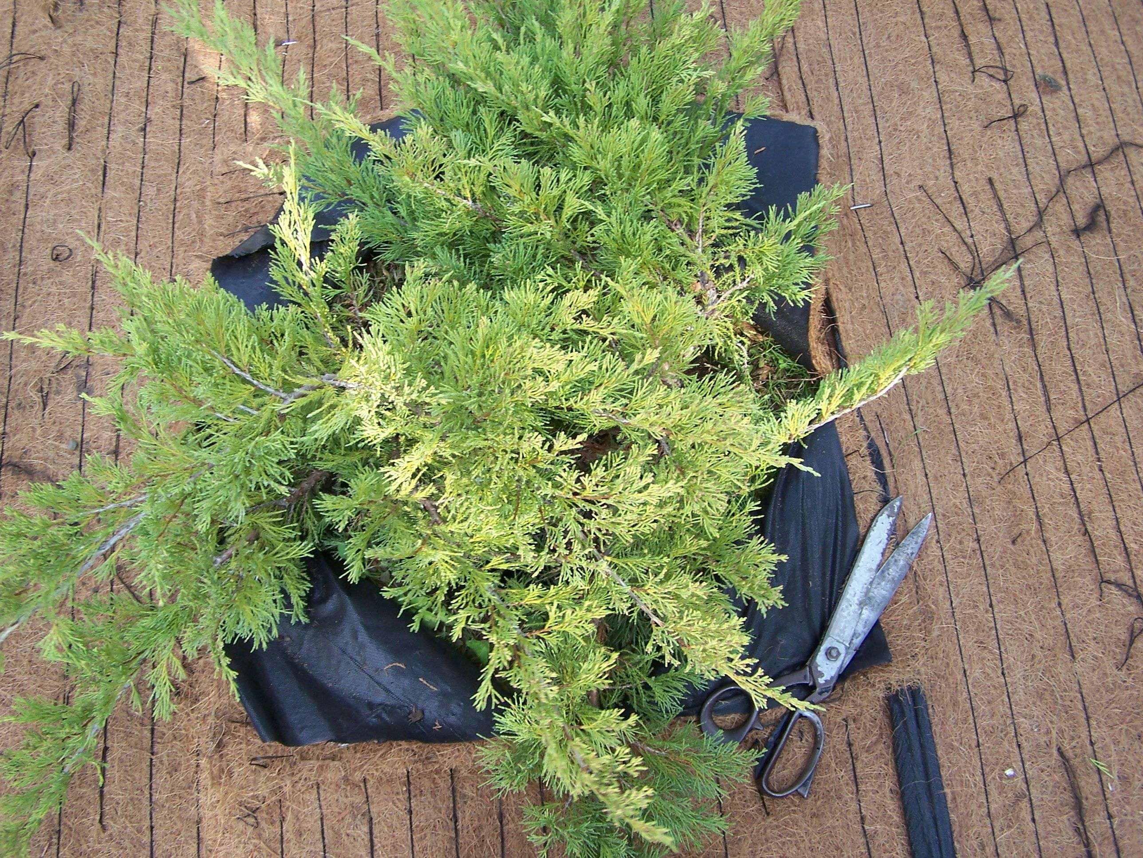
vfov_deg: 37.7
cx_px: 572
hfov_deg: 49.0
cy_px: 429
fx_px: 1255
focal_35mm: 38
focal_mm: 6.3
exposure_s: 1/100
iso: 80
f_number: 2.8
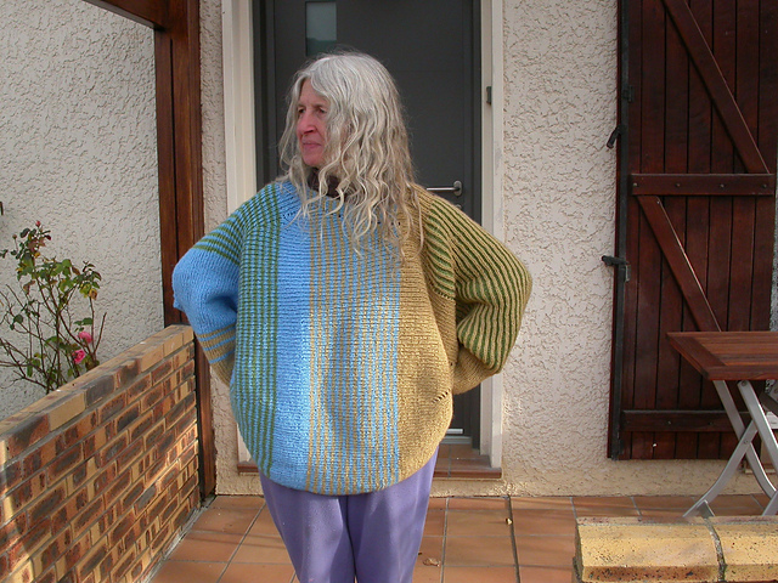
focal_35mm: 38
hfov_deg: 49.0
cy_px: 292
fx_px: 854
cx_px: 389
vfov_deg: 37.7
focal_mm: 7.85
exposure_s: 1/164
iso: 100
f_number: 5.3
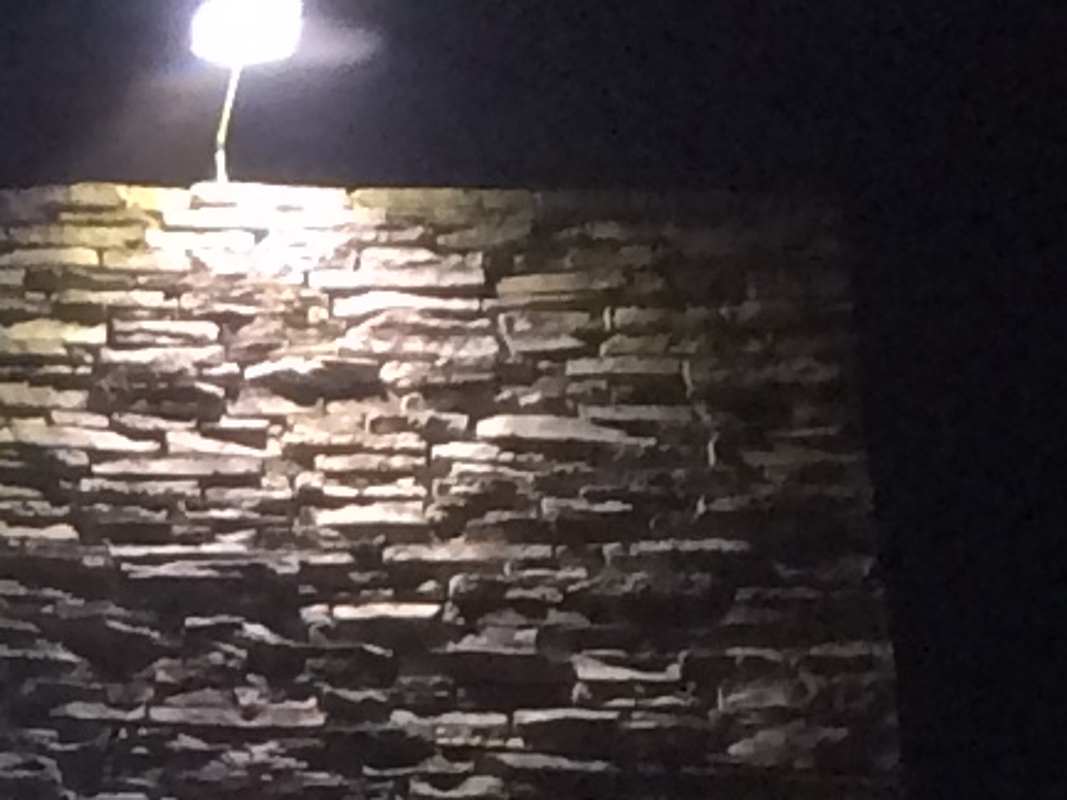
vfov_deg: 6.4
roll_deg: +0.6
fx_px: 6750
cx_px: -1166
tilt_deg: +23.4
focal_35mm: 219
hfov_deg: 8.5
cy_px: 2151
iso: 80
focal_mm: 4.15
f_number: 2.2
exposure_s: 1/30
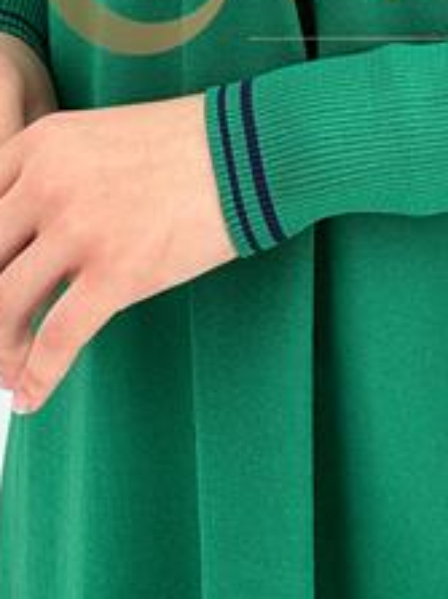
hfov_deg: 8.0
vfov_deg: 10.6
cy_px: -55
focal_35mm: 184
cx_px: 475
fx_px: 3178
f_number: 2.8
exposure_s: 1/100
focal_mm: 9
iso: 32
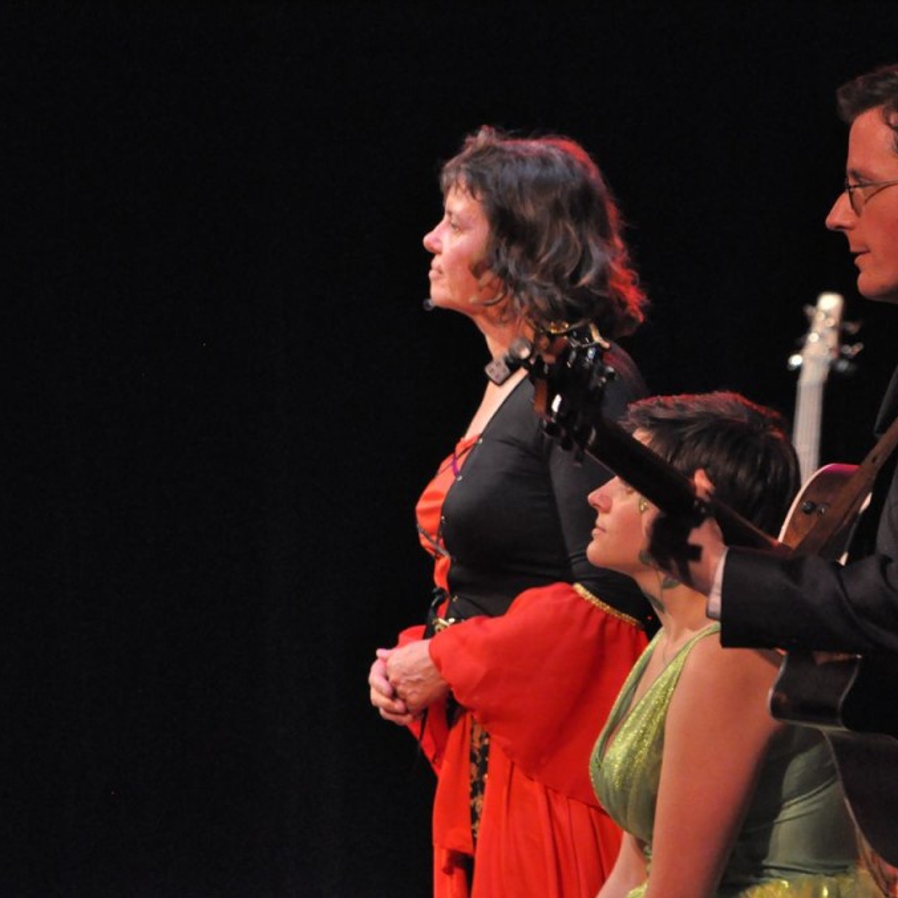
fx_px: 10467
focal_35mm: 357
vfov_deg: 4.9
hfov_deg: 4.9
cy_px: 449
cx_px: 674
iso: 3200
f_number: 6
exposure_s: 1/60
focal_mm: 185
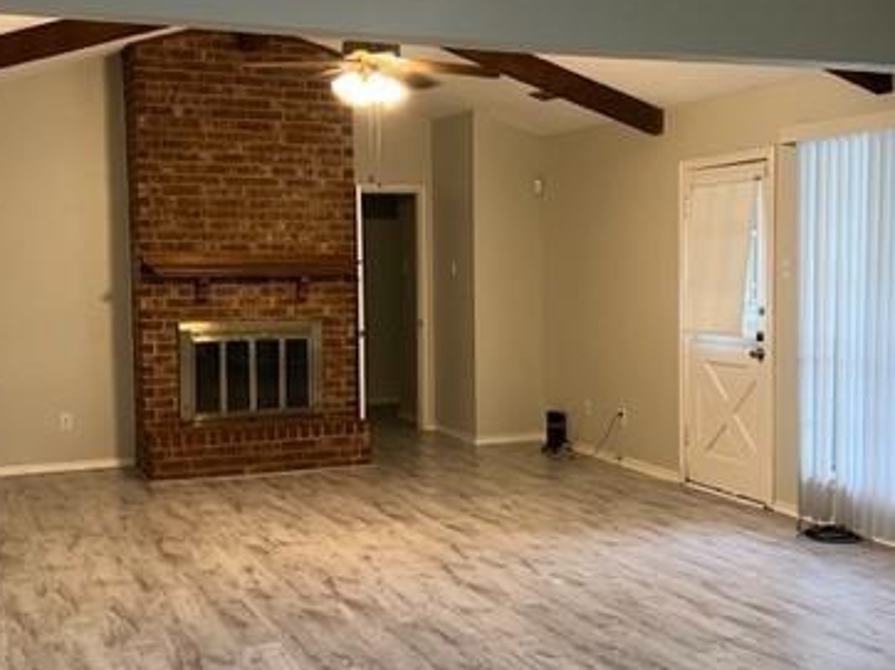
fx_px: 1189
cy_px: 319
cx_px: 480
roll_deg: +0.8
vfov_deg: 31.5
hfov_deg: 41.2
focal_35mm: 46
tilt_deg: -3.8
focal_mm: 5.7
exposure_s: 1/60
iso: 200
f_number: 1.5
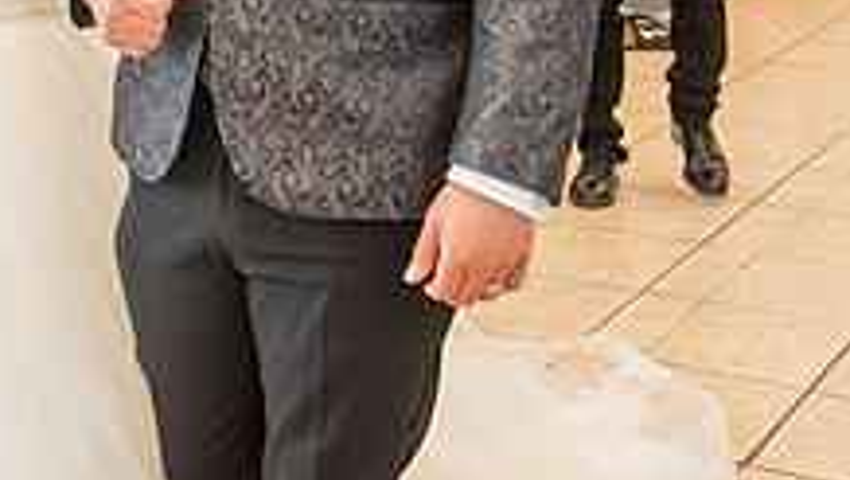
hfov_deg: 19.5
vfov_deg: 11.0
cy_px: -224
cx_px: -39
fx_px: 2391
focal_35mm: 106
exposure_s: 1/100
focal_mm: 38
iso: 1250
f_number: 5
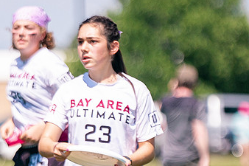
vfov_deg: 1.7
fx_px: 5523
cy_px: 143
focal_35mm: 799
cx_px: 85
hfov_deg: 2.6
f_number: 2.8
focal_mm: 200
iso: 320
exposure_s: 1/6400
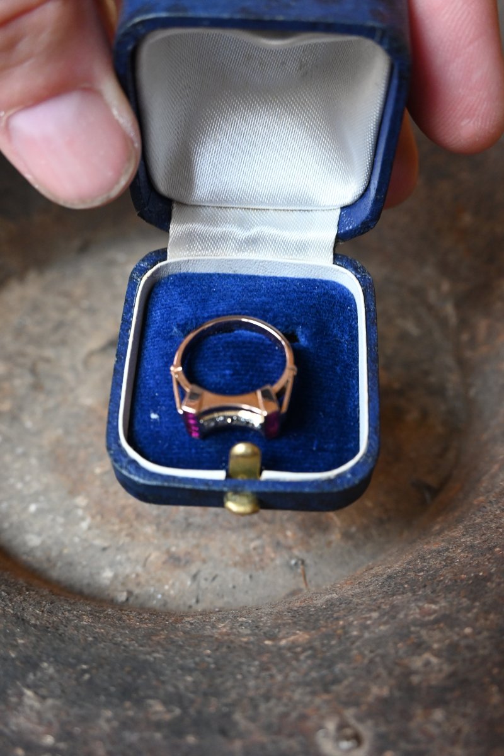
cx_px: 252
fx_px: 913
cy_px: 378
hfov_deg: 30.8
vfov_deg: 45.0
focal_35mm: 44
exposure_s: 1/50
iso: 1600
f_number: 6.3
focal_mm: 29
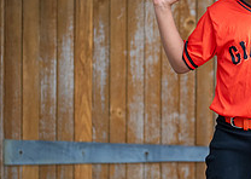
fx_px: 1225
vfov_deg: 8.3
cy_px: 94
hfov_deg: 11.6
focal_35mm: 172
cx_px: 251
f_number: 1.2
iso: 500
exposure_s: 1/640
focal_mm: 50
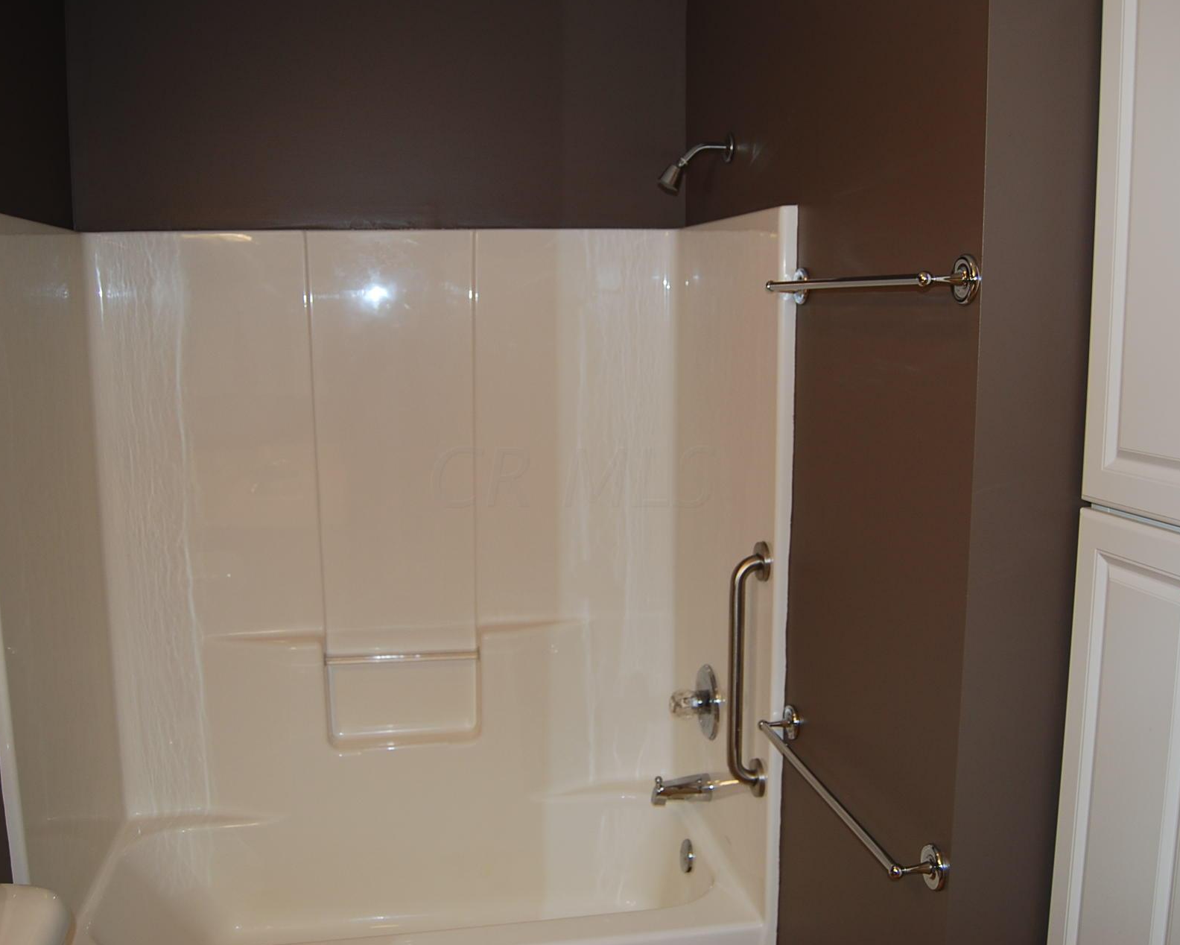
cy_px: 476
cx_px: 571
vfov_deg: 47.1
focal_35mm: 31
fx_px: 1083
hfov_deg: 57.2
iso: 200
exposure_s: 1/60
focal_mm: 18
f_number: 3.5
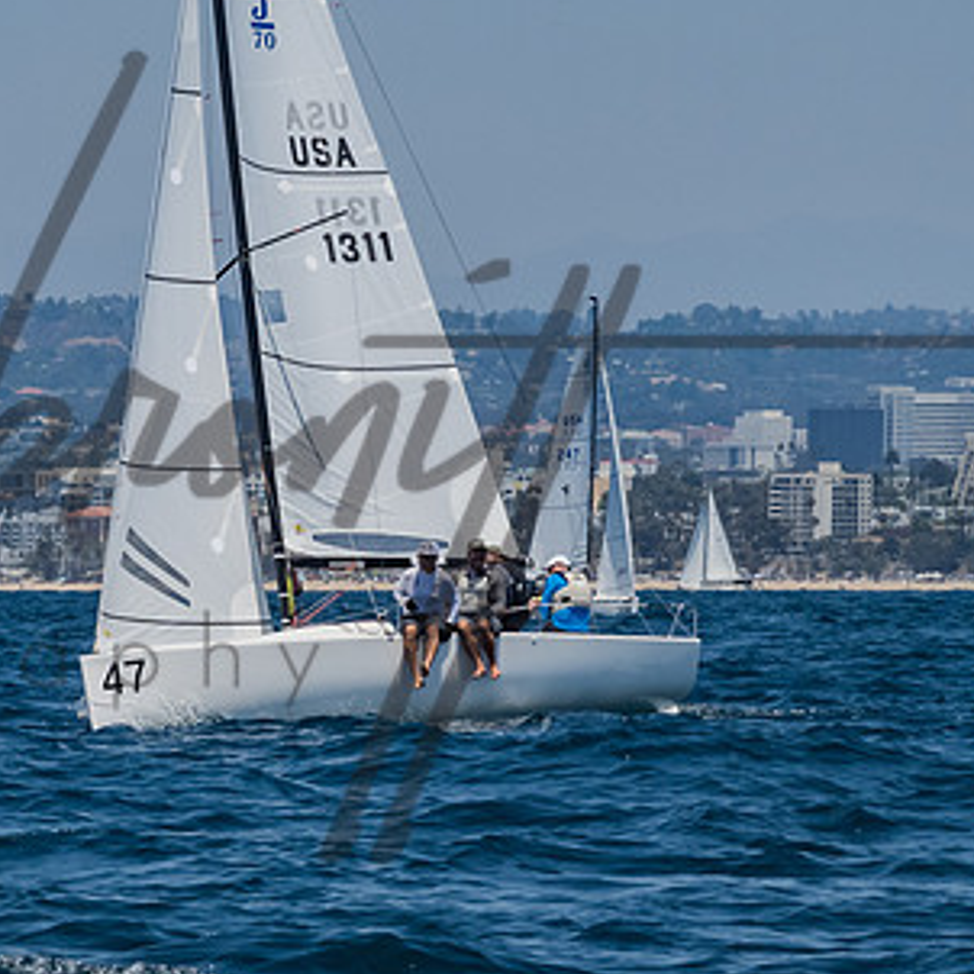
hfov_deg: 4.5
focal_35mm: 385
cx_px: 61
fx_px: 12256
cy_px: 519
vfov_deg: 4.6
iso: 640
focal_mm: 140
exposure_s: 1/1600
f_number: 14
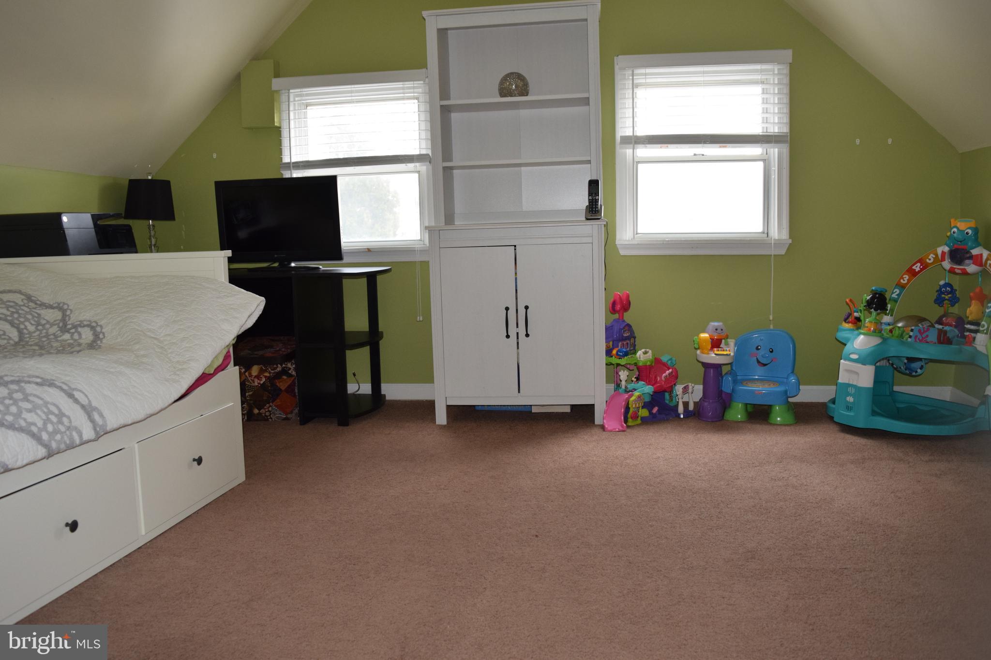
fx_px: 743
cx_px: 496
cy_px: 330
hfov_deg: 67.4
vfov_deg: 47.9
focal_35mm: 27
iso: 800
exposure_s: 1/100
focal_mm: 18
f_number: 5
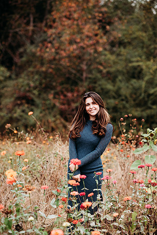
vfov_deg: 23.9
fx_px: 556
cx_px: 78
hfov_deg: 16.1
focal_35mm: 85
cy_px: 118
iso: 100
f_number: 2.2
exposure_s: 1/500
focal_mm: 85
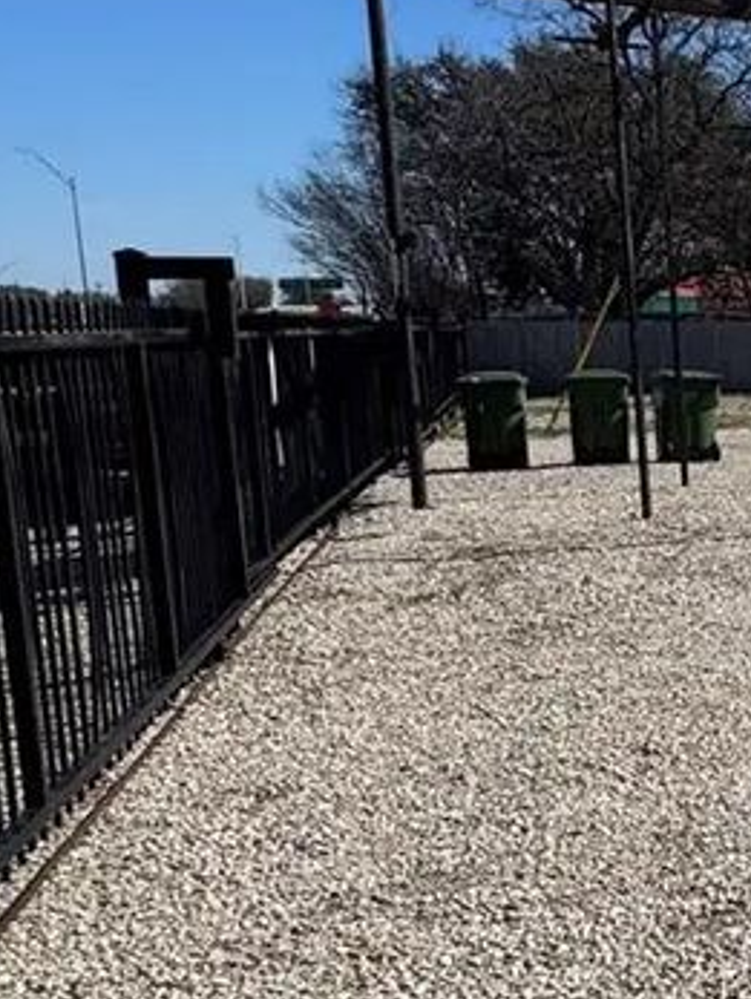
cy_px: 546
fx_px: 1588
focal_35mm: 55
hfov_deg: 19.7
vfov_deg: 34.9
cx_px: 1349
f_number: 2.2
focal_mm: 2.22
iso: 50
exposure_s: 1/2985
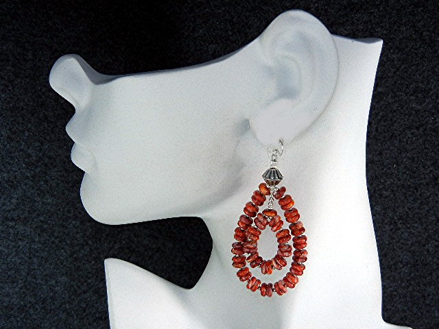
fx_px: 659
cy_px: 164
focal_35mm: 52
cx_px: 220
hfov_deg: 36.8
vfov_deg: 28.0
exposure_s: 1/31.1
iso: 160
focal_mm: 9.3
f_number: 3.9
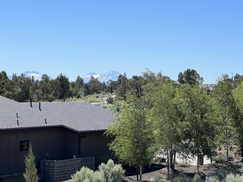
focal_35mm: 77
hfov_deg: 25.3
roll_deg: +0.6
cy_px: 91
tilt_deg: +1.0
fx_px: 541
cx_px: 122
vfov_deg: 19.2
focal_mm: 9
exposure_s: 1/1107
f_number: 2.8
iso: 32
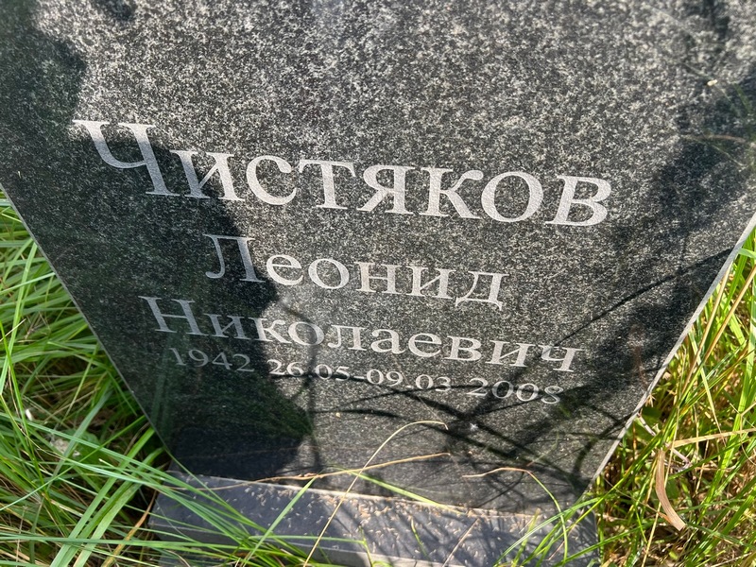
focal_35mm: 26
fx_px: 568
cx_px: 378
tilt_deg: -49.0
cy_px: 284
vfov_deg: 53.1
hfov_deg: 67.3
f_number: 1.5
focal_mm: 5.7
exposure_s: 1/439
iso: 50
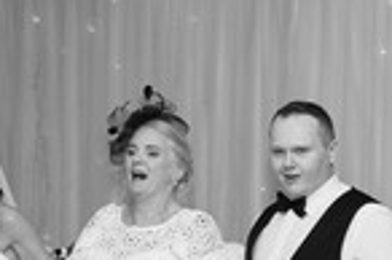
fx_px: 2980
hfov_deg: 7.5
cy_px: 347
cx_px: 43
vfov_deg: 5.0
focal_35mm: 274
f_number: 2.8
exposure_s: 1/200
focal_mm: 100
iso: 400
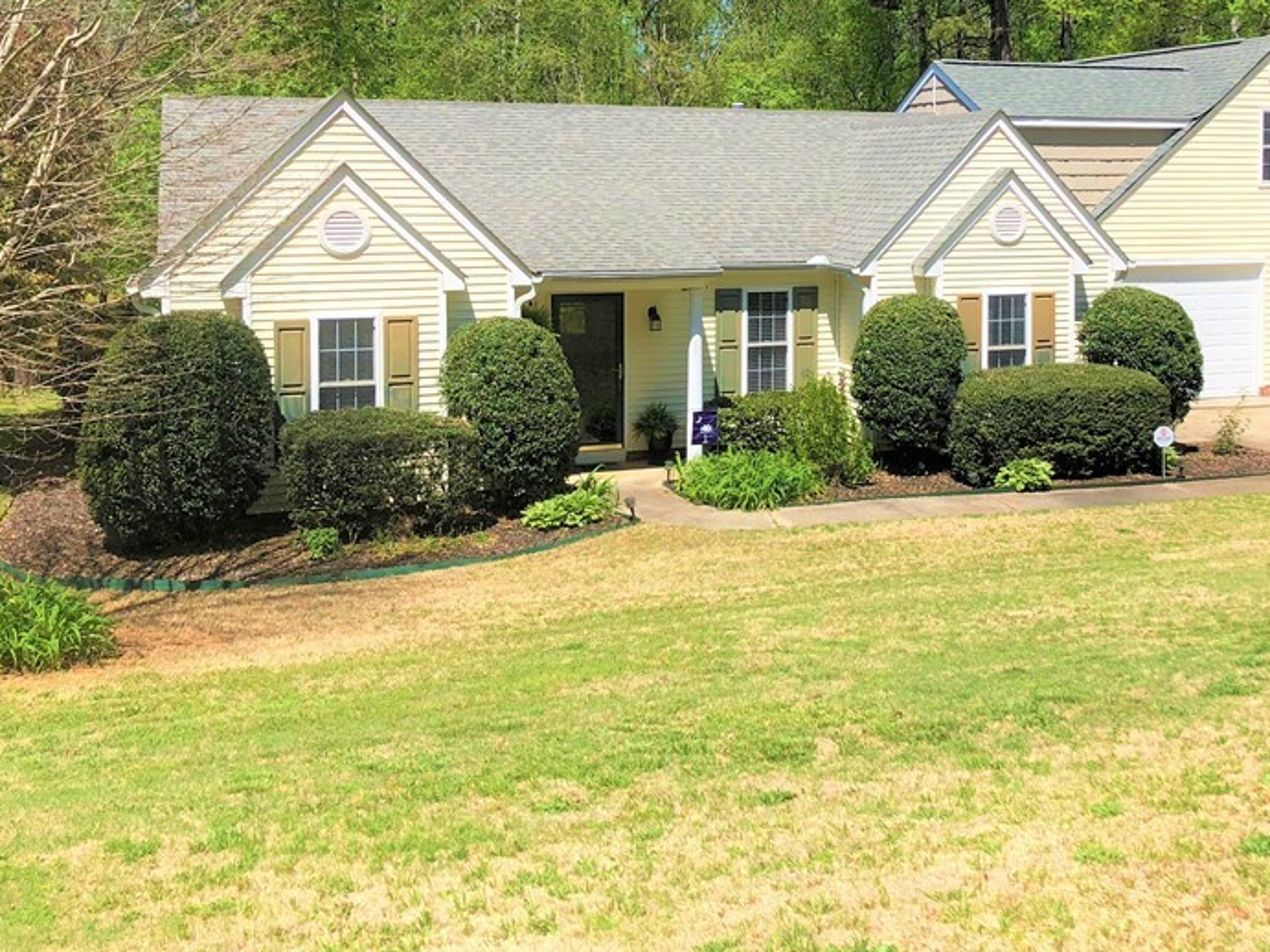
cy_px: 268
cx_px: 845
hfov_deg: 43.3
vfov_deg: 33.1
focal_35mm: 43
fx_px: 1577
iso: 20
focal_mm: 3.99
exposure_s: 1/1946
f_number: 1.8
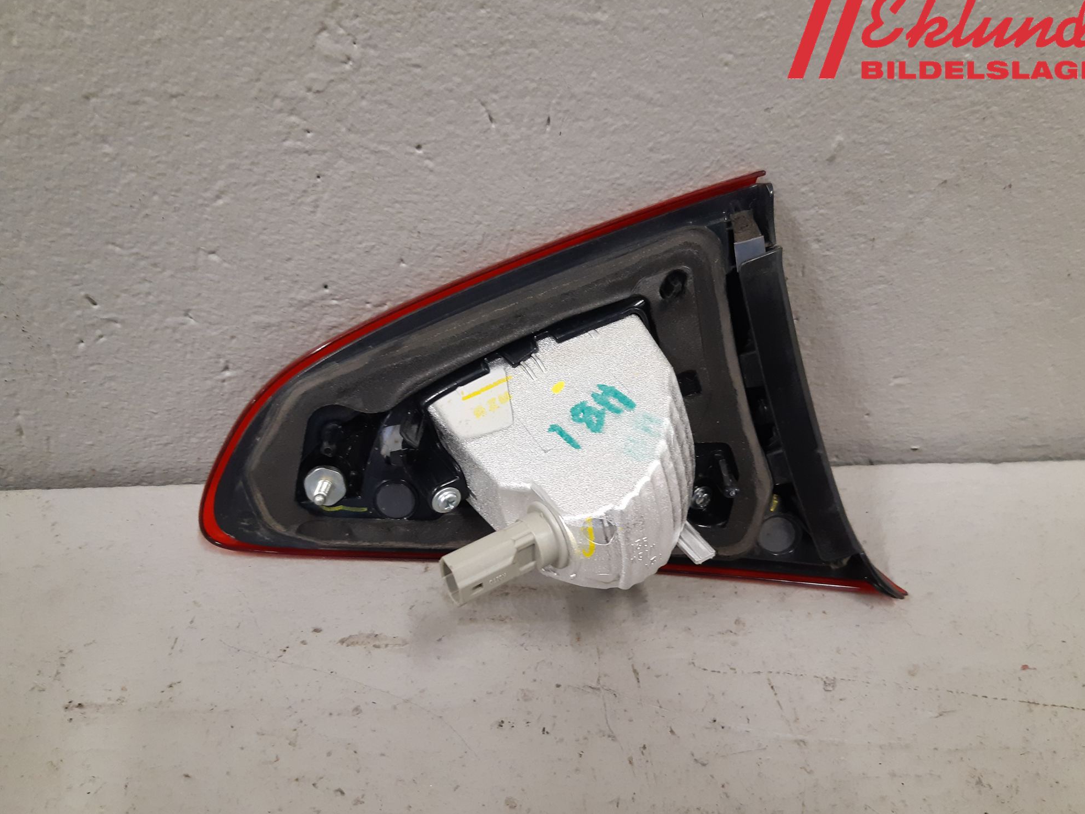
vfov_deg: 51.4
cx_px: 562
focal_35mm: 27
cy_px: 408
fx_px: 846
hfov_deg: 65.3
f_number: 1.7
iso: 160
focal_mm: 3.93
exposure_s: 1/50
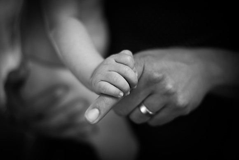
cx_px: 120
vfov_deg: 27.0
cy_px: 80
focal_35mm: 50
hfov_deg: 39.6
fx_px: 332
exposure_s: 1/100
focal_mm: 50
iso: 400
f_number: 1.8
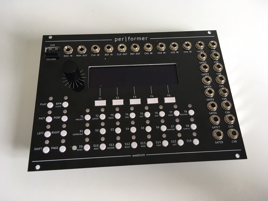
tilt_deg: -67.7
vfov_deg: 48.2
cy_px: 100
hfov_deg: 61.7
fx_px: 225
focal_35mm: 29
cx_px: 134
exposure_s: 1/33
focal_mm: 4.15
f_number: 2.2
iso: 40
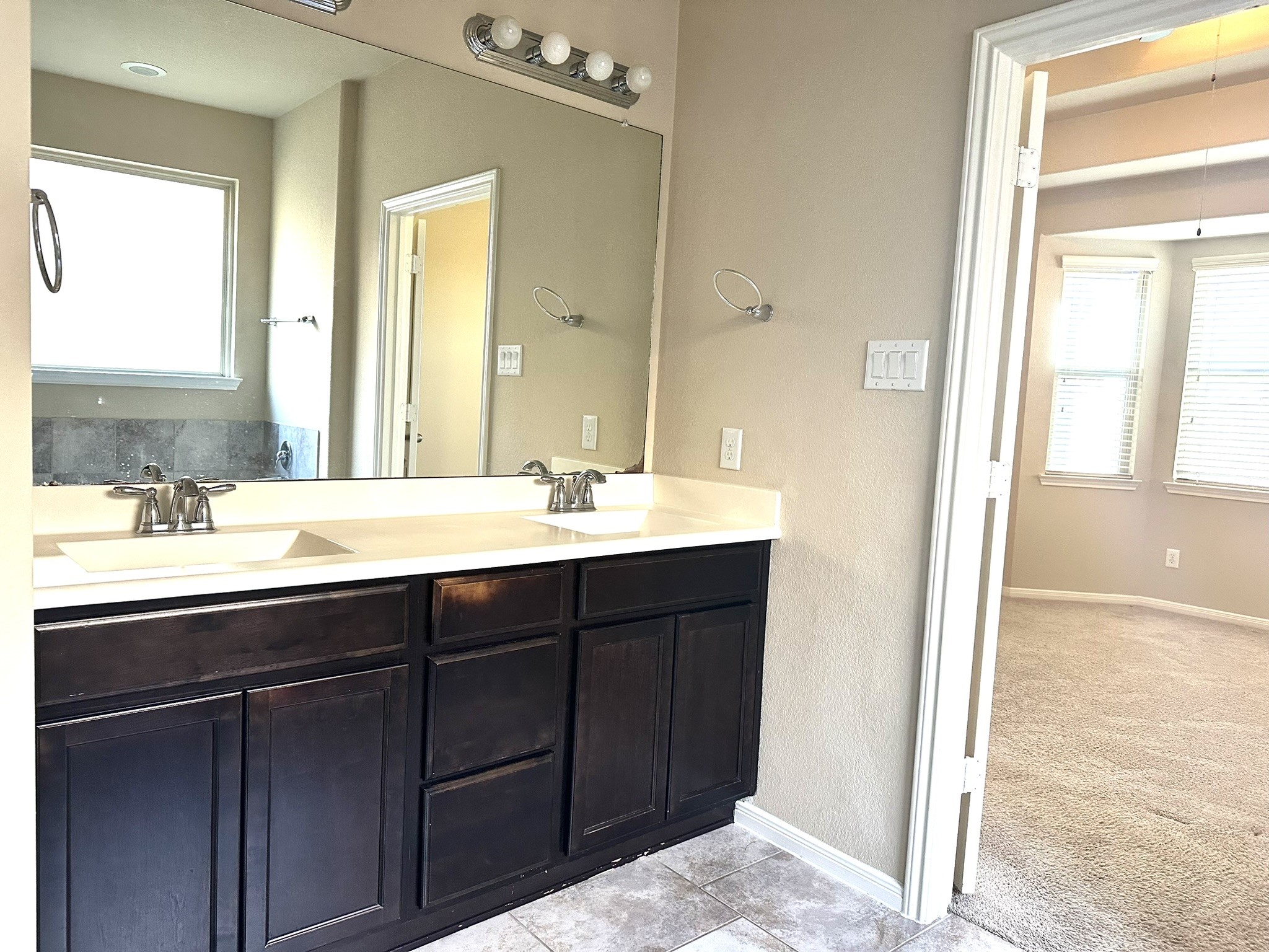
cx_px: 634
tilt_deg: -4.9
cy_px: 476
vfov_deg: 56.8
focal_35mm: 24
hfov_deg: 71.6
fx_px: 880
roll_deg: -3.1
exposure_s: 1/60
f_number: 1.78
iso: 400
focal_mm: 6.86
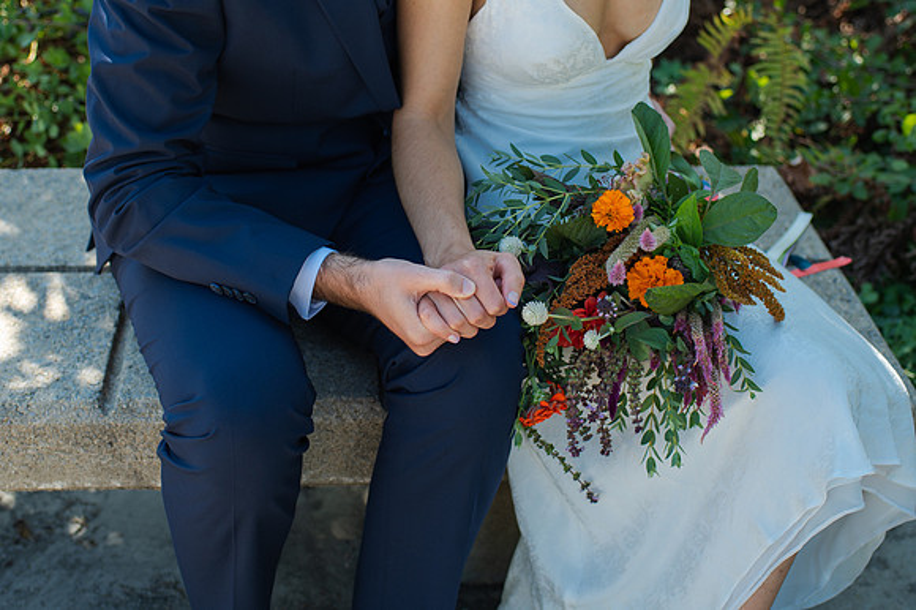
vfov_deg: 24.6
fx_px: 1393
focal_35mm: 55
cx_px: 426
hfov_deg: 36.4
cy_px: 221
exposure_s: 1/250
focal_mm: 35
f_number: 3.2
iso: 110
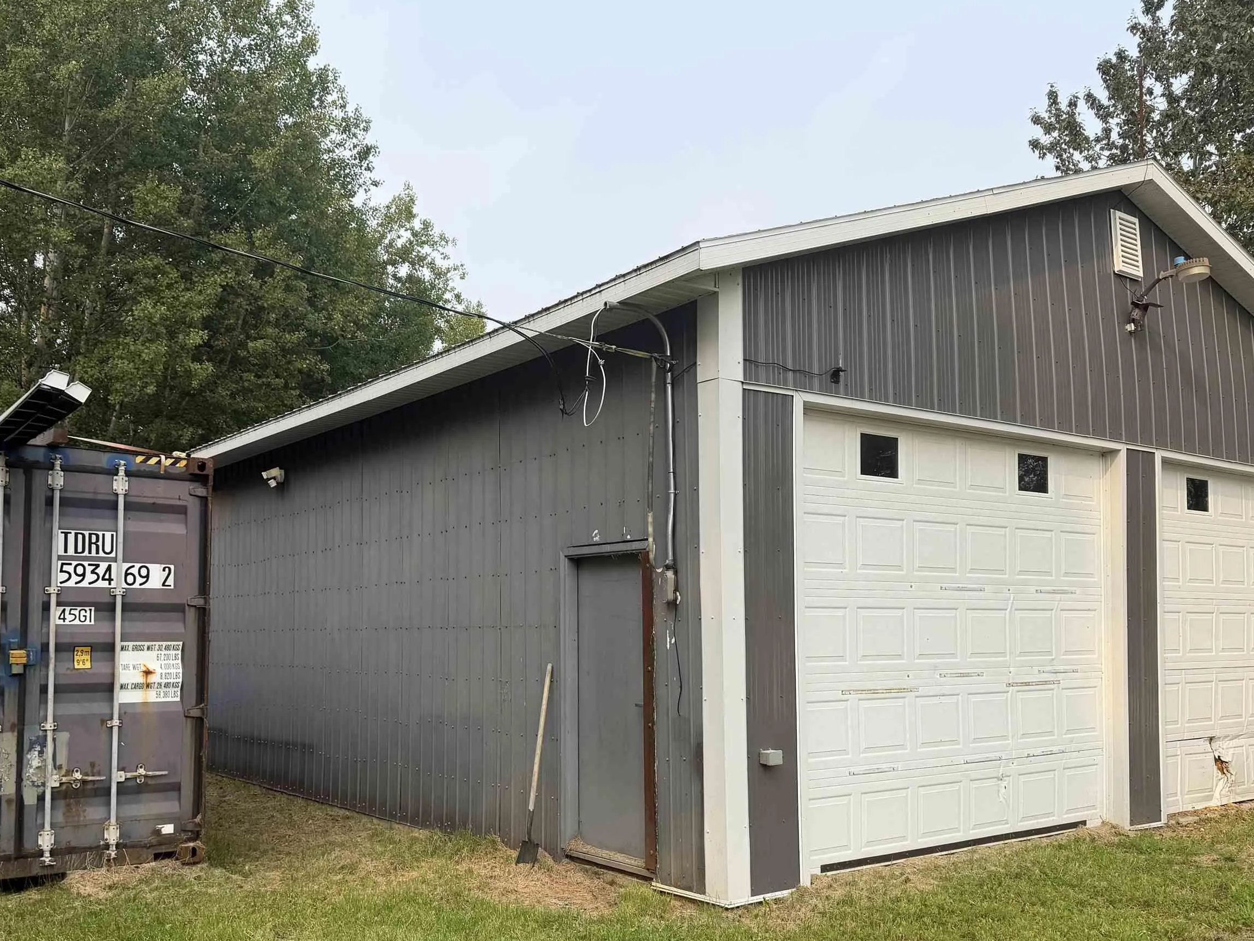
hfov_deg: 56.8
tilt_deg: +1.5
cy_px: 564
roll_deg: -0.4
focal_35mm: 32
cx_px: 593
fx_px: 1159
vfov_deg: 43.9
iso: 80
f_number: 1.78
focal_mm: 6.76
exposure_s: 1/2232
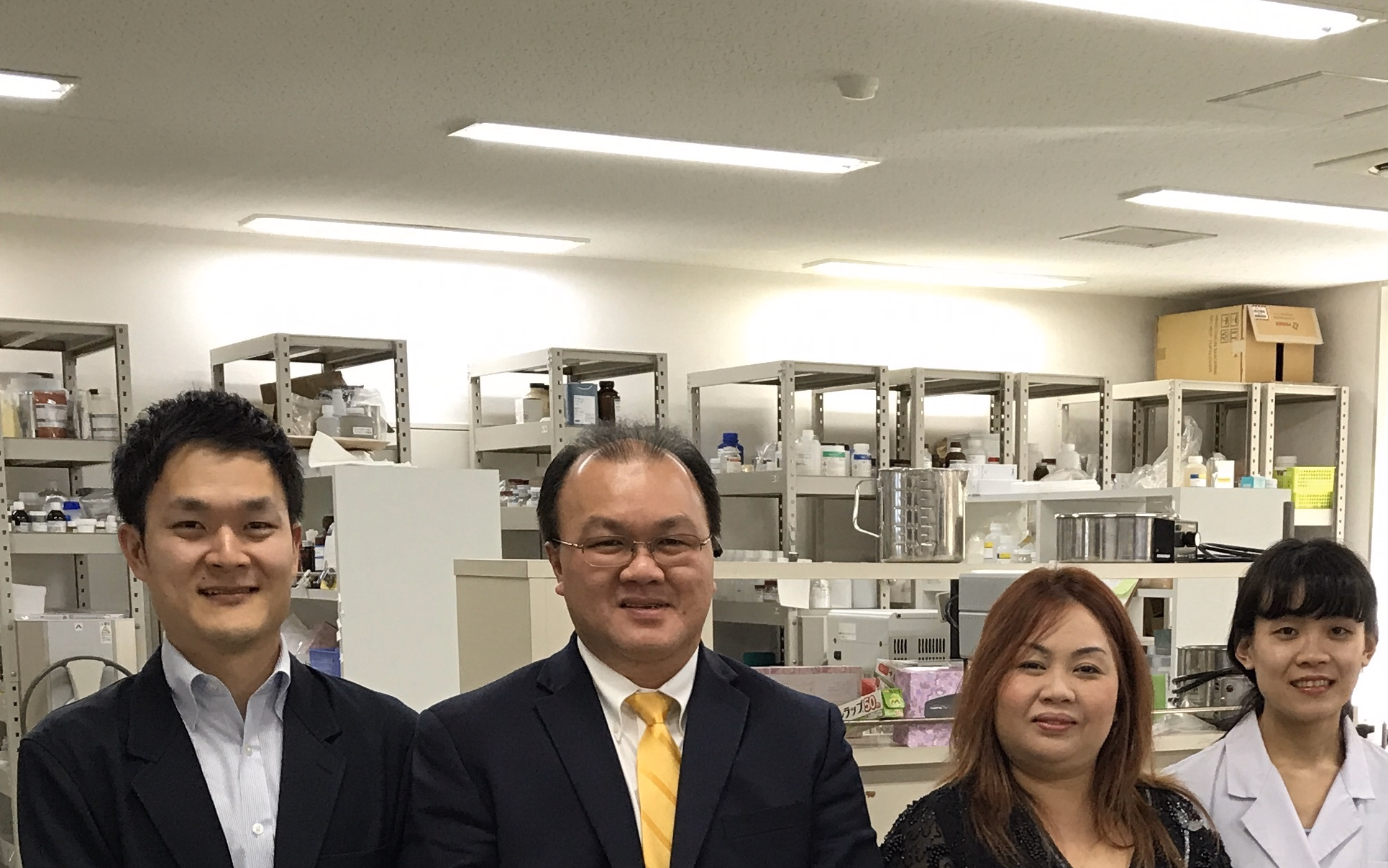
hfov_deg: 32.6
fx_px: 2345
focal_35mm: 62
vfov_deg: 19.9
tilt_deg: -9.6
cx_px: 972
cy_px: 987
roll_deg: -0.6
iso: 20
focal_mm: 3.99
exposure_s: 1/30
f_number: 1.8
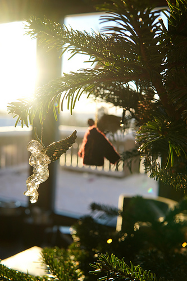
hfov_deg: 29.8
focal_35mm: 45
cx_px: 94
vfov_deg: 43.6
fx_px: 351
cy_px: 140
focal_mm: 30
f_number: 4.5
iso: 100
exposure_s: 1/250
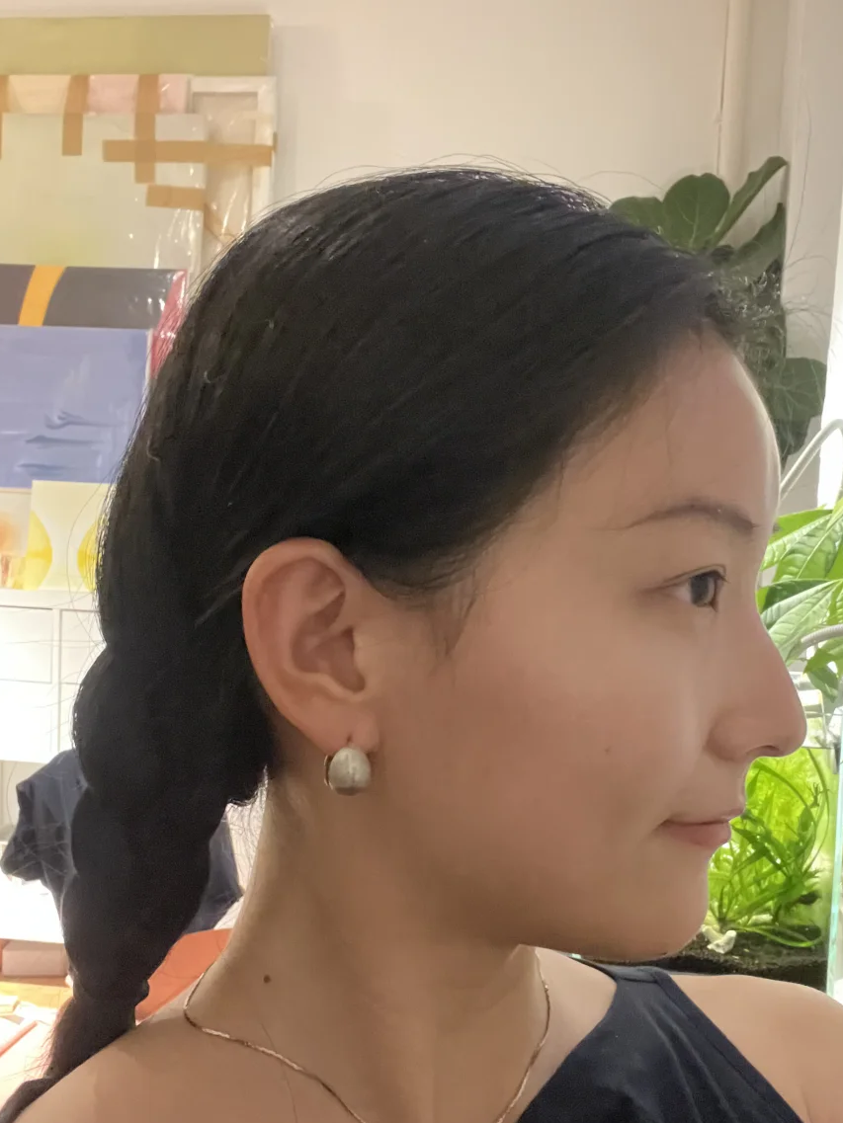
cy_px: 664
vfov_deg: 48.7
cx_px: 478
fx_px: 1234
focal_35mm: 38
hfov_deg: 37.7
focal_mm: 2.71
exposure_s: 1/15
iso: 1250
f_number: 2.2
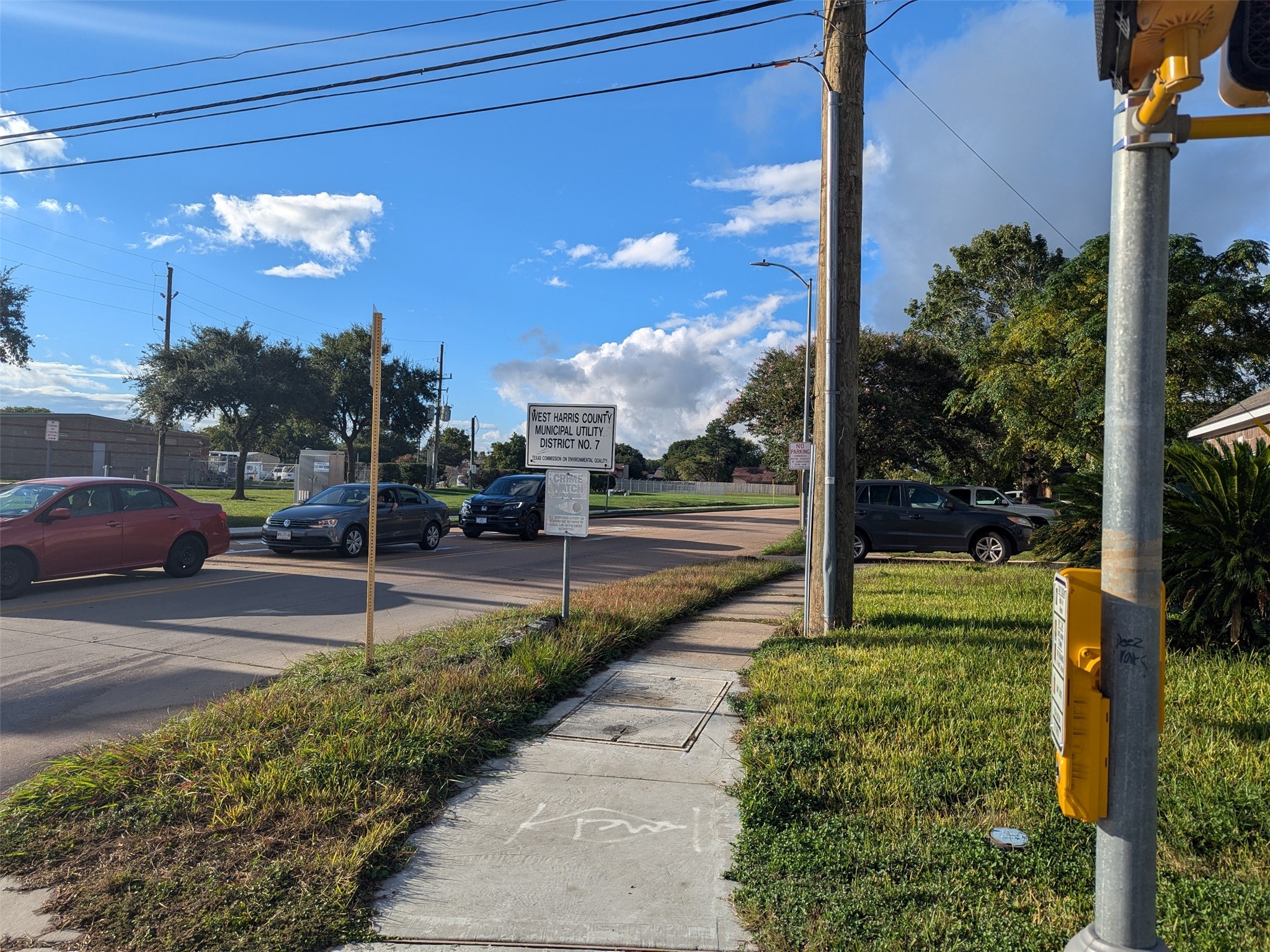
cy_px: 476
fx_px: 881
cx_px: 635
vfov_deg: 56.8
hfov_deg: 71.6
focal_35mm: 24
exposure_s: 1/1855
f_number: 1.85
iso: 42
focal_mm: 6.81
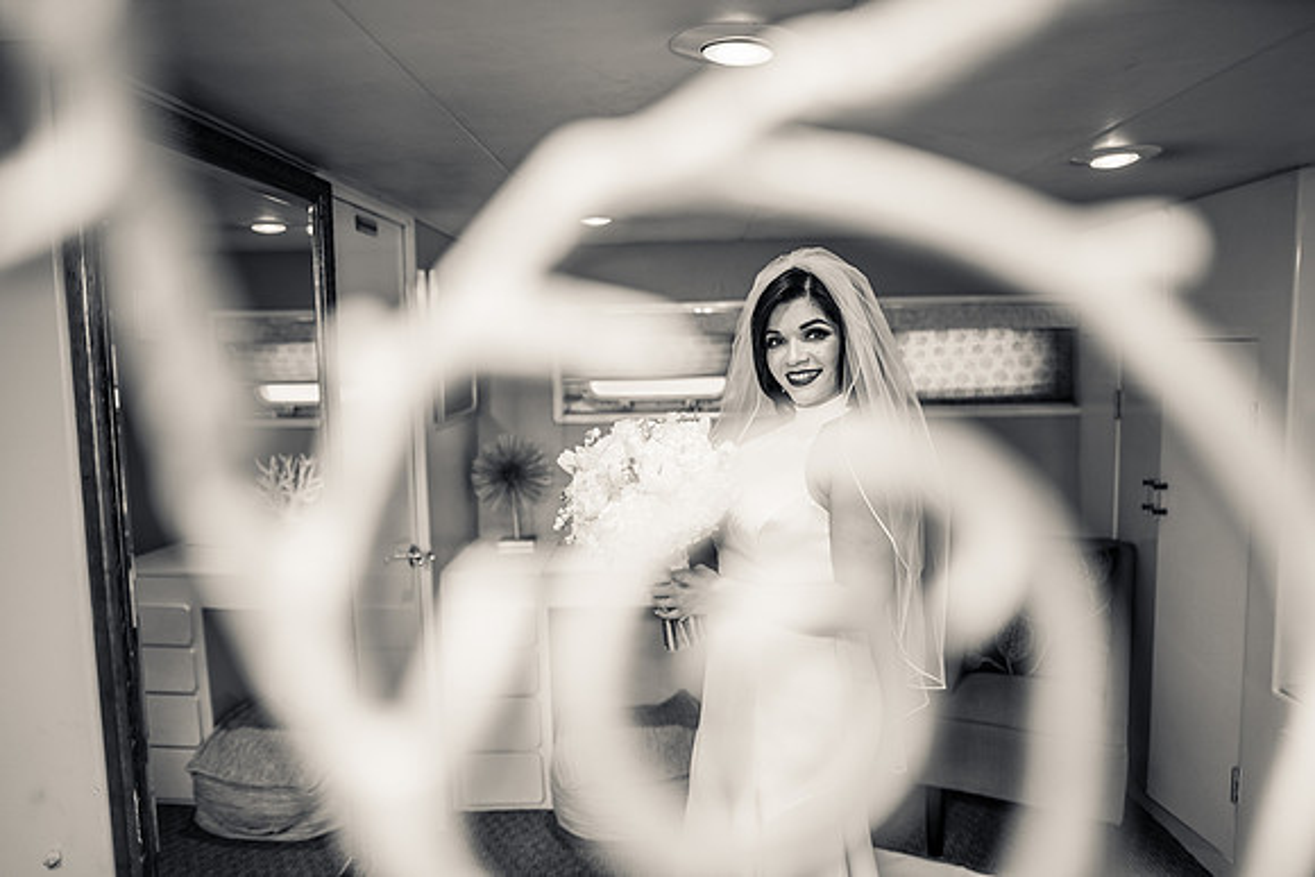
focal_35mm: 24
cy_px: 438
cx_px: 658
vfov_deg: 53.2
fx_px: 877
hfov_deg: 73.7
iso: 250
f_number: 1.4
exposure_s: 1/1000
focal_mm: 24
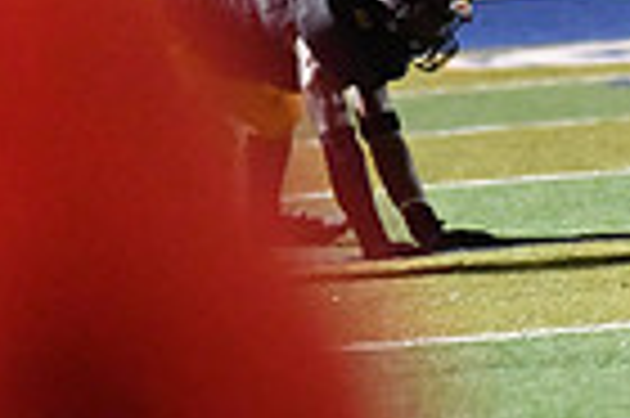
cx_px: 1179
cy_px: 209
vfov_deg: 1.7
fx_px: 14525
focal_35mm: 831
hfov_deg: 2.5
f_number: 2.8
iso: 11400
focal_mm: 200
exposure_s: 1/1250
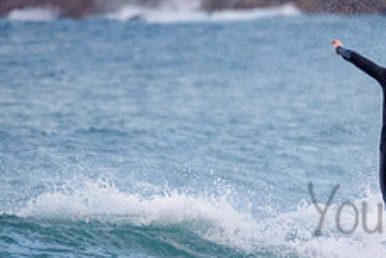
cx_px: 584
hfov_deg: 1.7
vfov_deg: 1.1
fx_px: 13066
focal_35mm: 1217
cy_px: 131
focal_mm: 390
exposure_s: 1/2000
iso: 2500
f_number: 5.6
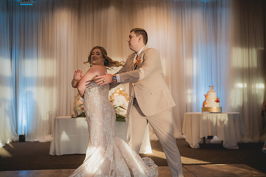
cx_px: 133
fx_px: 370
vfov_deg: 27.0
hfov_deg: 39.6
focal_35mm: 50
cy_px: 88
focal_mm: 50
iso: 1250
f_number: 1.4
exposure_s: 1/2000
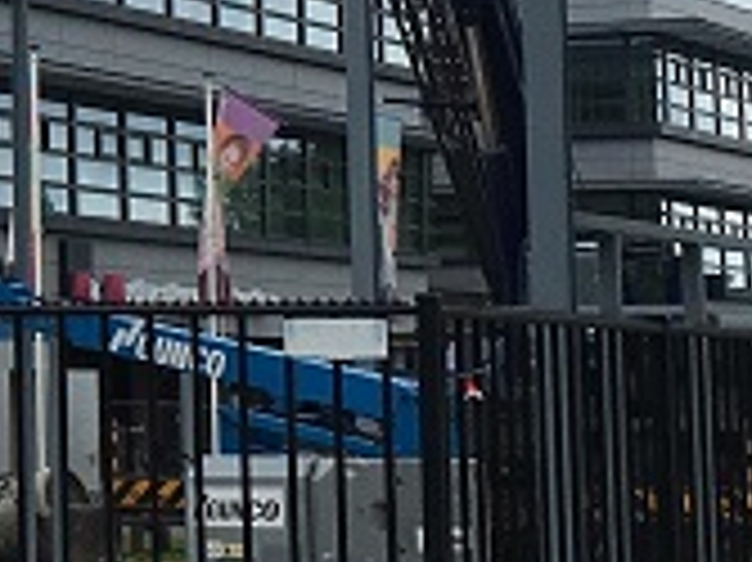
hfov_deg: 10.6
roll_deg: -0.3
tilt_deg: +6.6
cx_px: -657
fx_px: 3777
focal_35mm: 174
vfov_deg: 8.4
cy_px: -72
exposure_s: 1/793
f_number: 2.2
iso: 25
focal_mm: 4.15
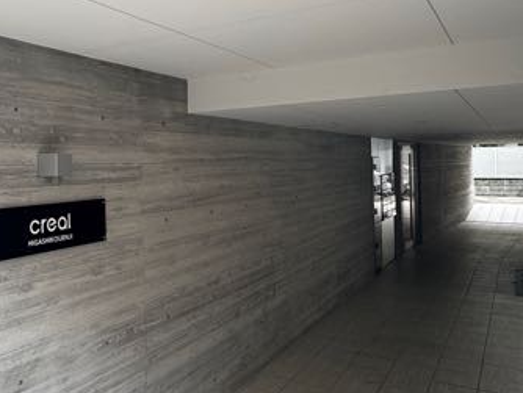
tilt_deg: +0.1
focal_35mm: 35
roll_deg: +1.0
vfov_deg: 40.6
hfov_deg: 50.2
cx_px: 125
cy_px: 160
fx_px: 529
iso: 80
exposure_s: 1/99
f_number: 2.2
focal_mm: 2.22
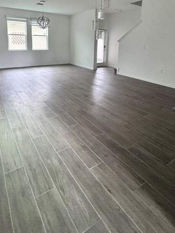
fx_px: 148
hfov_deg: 60.7
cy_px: 67
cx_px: 71
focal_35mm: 22
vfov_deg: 72.6
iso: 500
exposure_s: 1/60
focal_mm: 2.22
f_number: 2.2
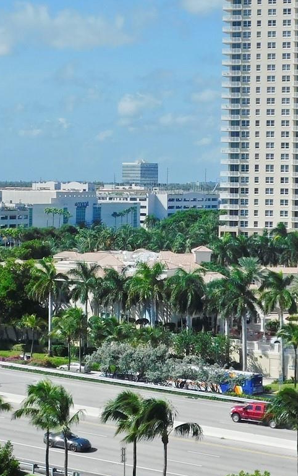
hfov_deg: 13.2
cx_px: 153
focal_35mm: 99
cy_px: 192
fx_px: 1286
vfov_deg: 21.0
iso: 125
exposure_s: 1/1000
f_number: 3.7
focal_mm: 8
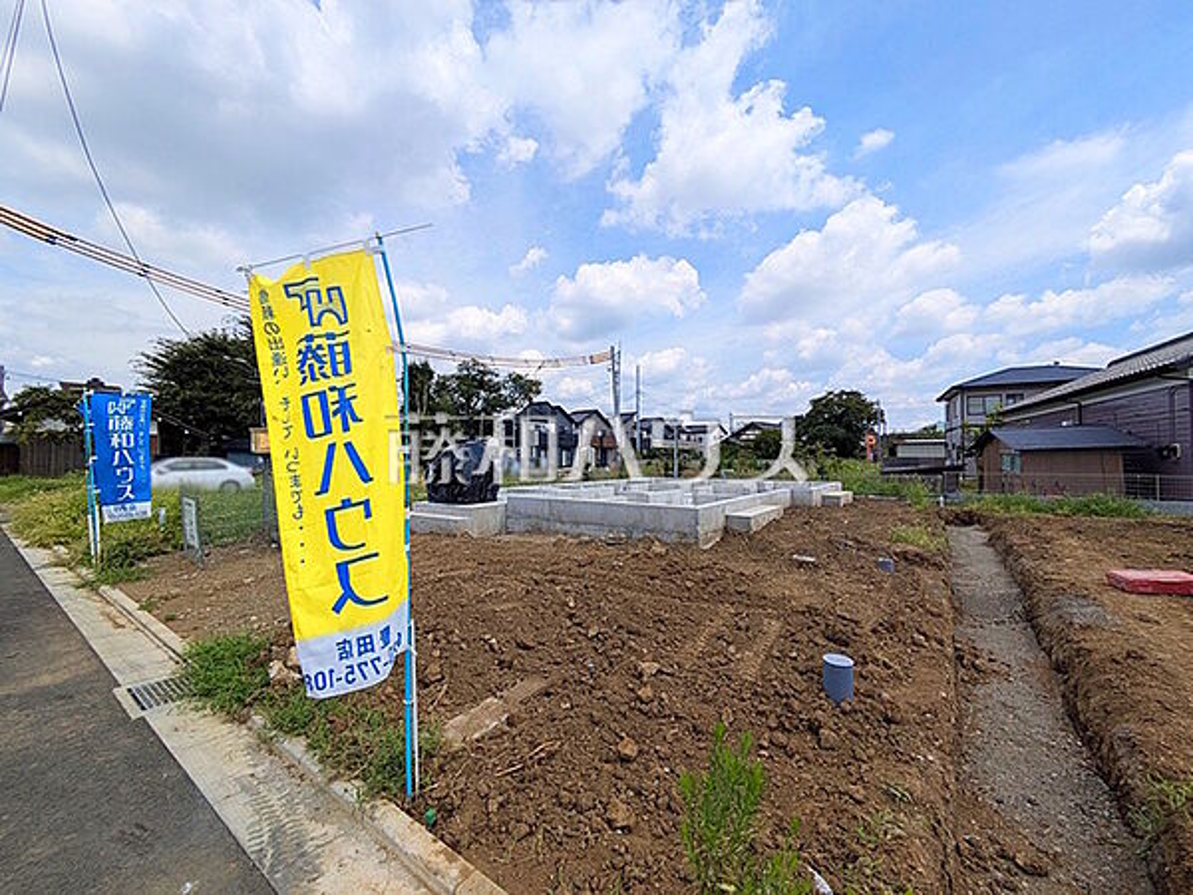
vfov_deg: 85.7
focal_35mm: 14
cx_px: 596
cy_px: 448
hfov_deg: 102.1
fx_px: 482
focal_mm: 1.83
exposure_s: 1/2294
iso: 50
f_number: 2.2
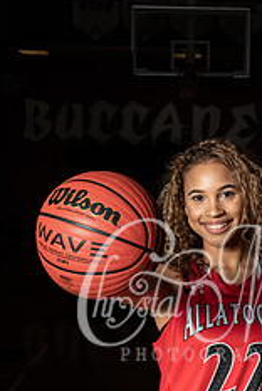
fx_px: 1469
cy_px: 277
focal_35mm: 135
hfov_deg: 10.2
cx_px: 220
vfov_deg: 15.1
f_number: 14
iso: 320
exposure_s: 1/200
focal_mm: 70
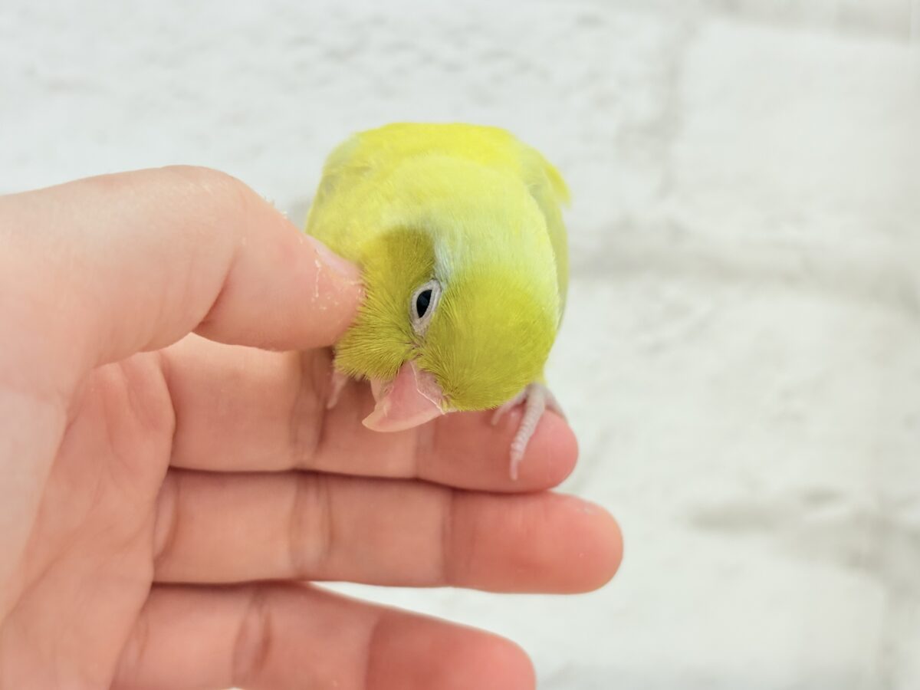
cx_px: 460
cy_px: 345
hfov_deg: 36.8
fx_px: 1382
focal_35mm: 52
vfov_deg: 28.0
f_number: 1.6
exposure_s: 1/100
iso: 80
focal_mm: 5.96
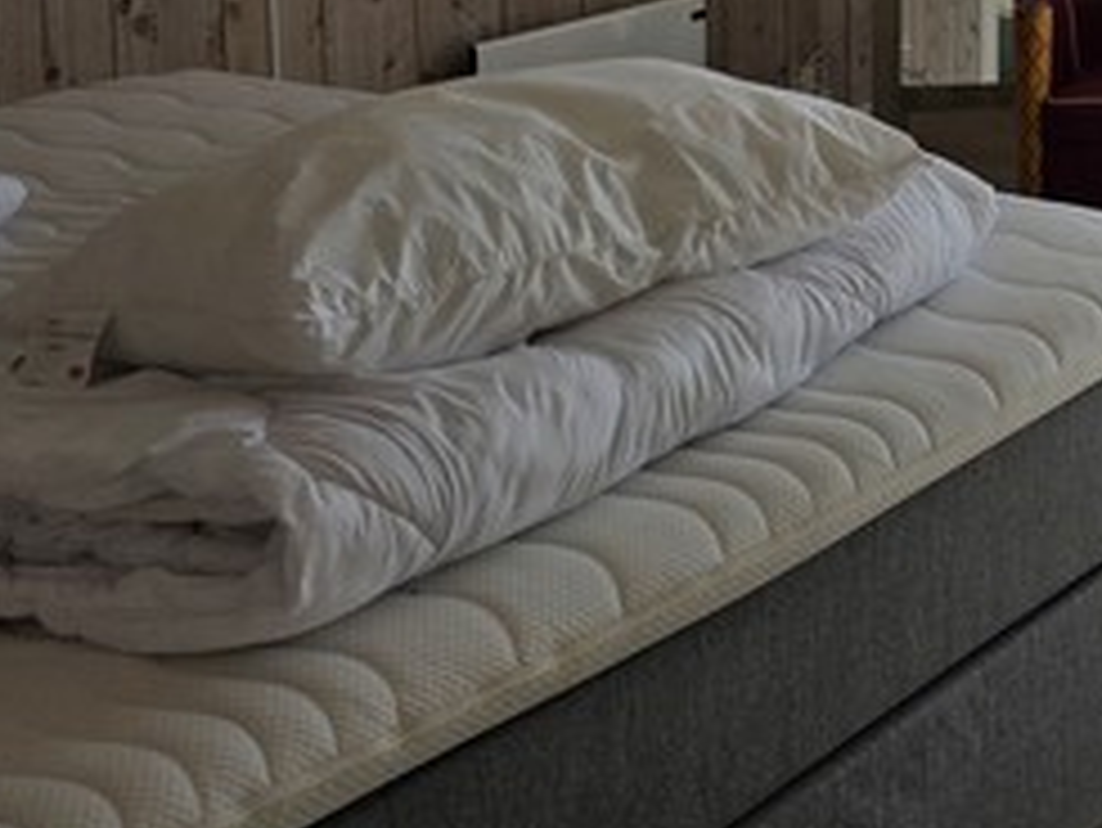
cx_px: 1561
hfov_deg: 22.3
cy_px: -166
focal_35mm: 75
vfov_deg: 18.6
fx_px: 2389
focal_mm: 6.3
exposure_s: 1/3758
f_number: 1.7
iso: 80
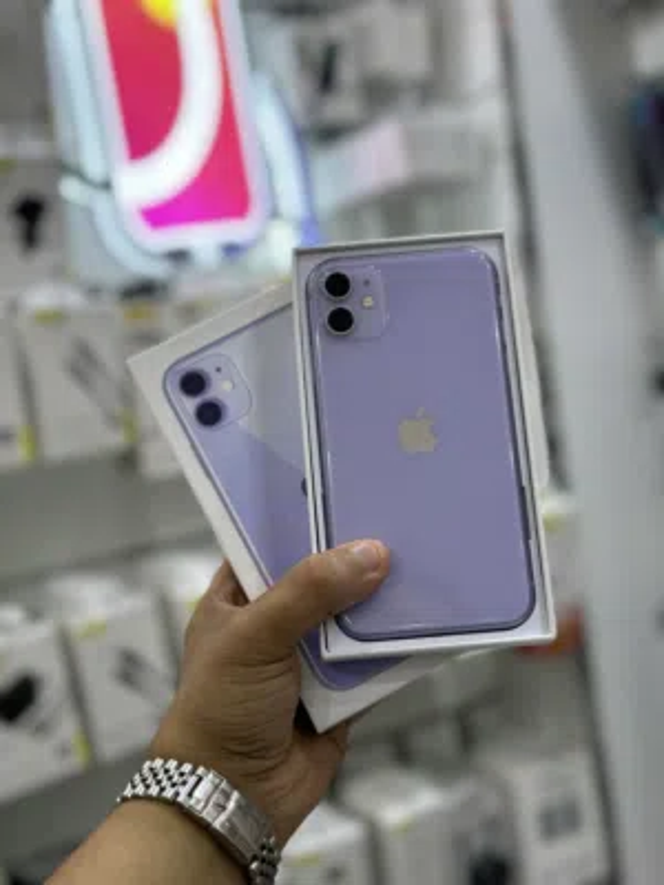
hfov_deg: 30.3
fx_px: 1228
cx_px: 332
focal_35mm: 48
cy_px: 442
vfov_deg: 39.7
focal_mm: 6.86
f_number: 1.78
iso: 80
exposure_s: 1/190
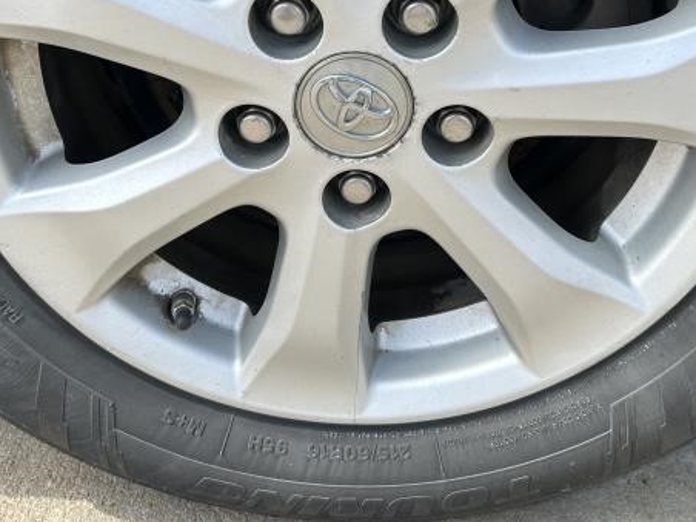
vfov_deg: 30.8
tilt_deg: -29.8
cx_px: 368
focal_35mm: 46
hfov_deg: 41.2
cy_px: 112
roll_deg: -1.9
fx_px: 925
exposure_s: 1/1669
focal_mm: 5.7
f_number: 1.5
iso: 50
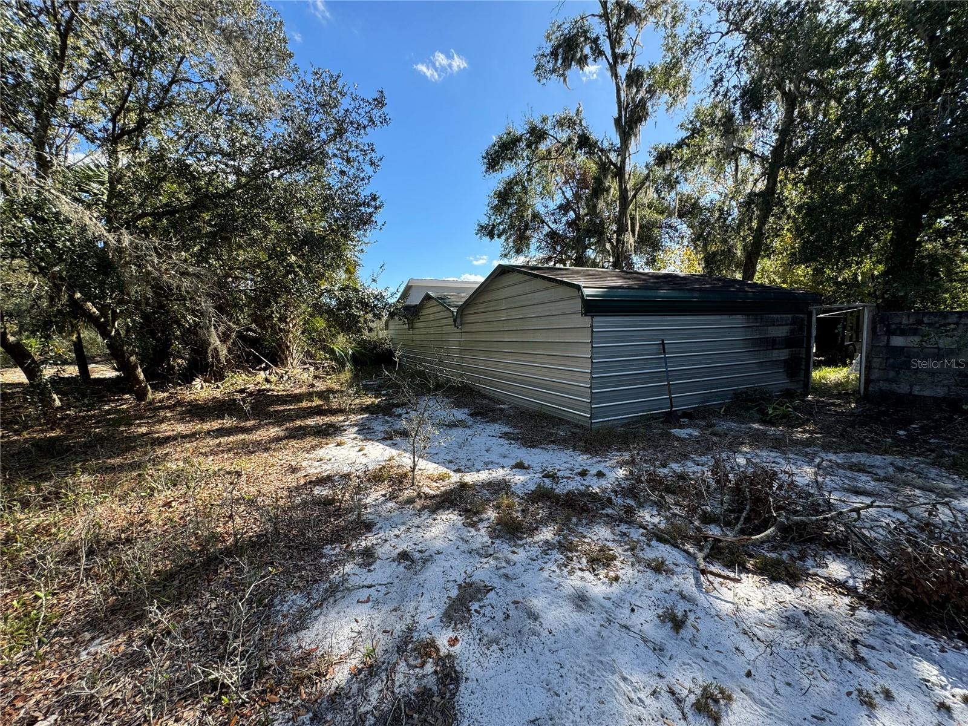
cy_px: 363
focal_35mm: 14
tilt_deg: -4.6
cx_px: 484
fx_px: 391
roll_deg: +2.1
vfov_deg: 85.7
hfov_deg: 102.1
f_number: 2.2
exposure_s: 1/512
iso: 40
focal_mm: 2.22
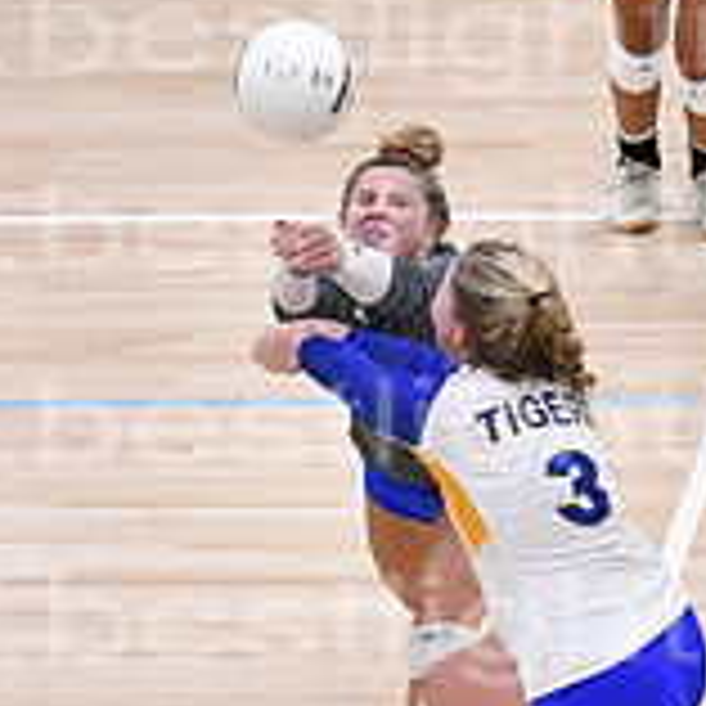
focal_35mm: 423
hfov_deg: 4.1
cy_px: 335
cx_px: 634
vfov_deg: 4.1
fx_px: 9761
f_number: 3.2
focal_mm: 90
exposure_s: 1/1000
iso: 6400
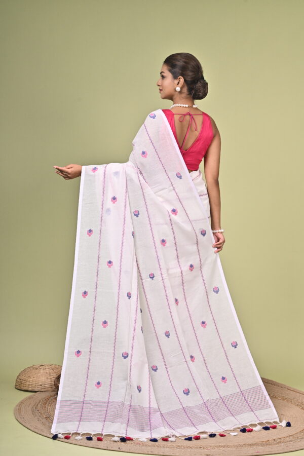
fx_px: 1077
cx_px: 152
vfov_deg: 23.9
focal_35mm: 85
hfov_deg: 16.1
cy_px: 228
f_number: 8
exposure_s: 1/160
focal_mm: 85
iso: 400
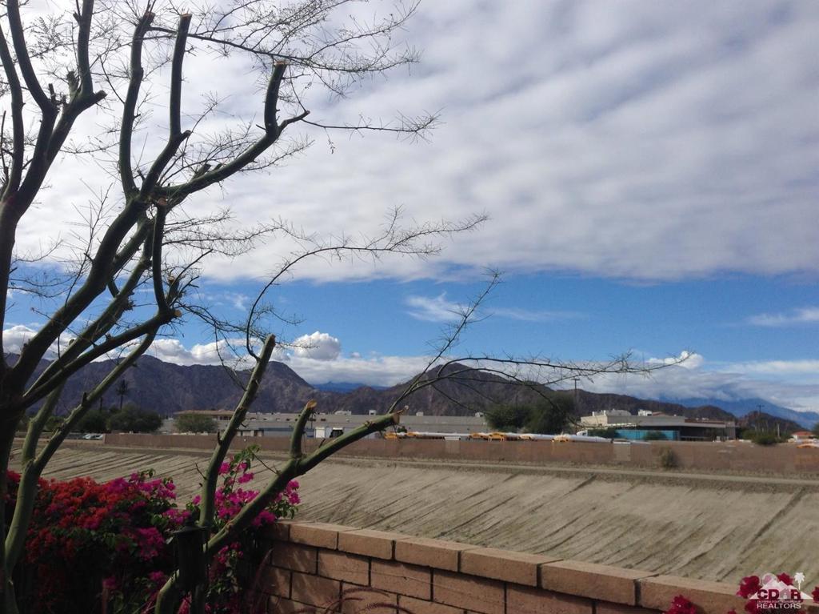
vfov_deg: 42.9
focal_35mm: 33
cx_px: 410
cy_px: 307
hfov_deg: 55.4
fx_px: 780
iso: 50
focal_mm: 4.12
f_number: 2.4
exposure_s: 1/3390
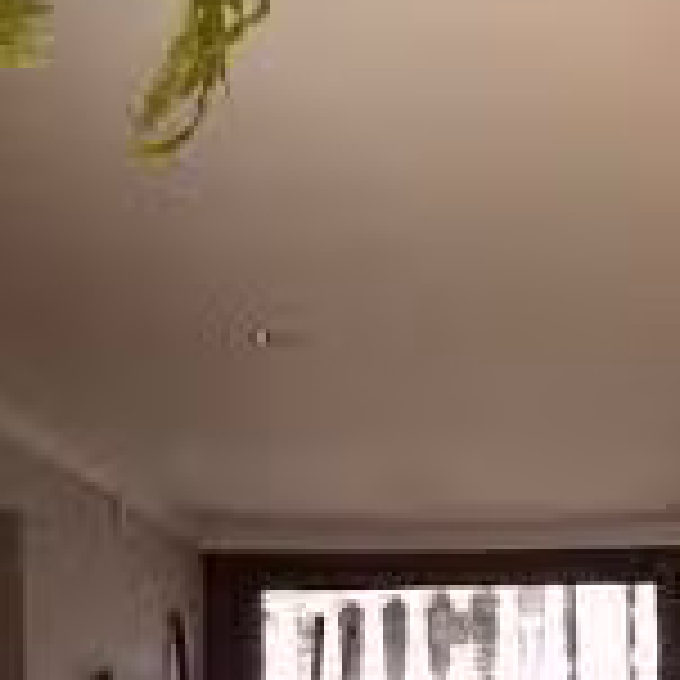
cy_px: 986
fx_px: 2400
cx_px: 1279
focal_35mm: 108
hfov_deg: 14.0
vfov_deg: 15.1
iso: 80
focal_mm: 4
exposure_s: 1/125
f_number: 3.1
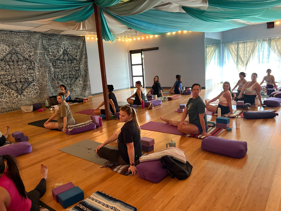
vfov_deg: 53.1
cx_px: 140
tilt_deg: -10.4
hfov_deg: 67.3
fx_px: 211
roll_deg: +4.5
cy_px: 106
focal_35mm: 26
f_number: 1.6
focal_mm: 5.96
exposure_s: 1/30
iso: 500
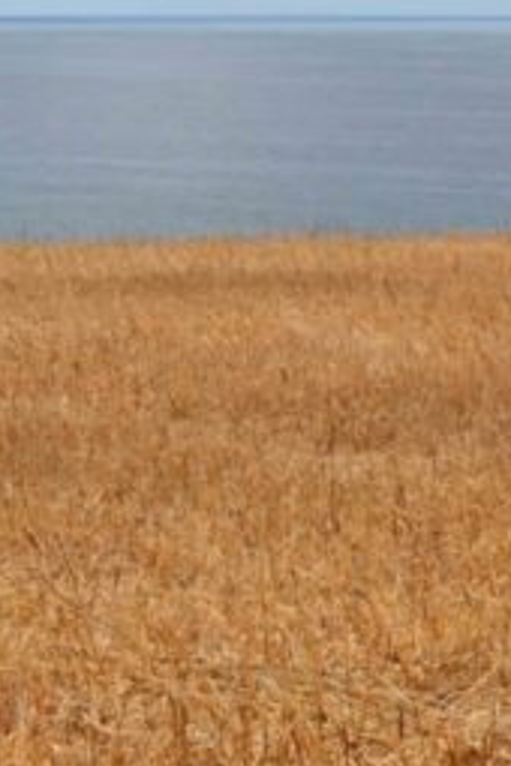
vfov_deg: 13.7
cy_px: 249
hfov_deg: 9.1
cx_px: 36
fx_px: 3194
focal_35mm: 150
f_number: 11
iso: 320
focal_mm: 34
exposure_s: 1/500
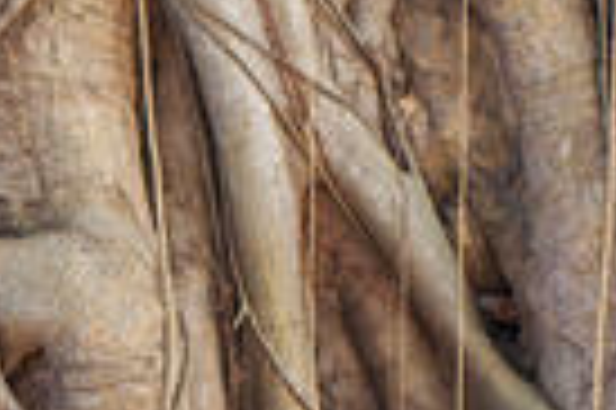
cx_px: -722
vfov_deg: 4.1
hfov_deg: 6.1
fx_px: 5606
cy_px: 883
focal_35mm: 328
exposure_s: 1/100
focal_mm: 50
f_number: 3.5
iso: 320
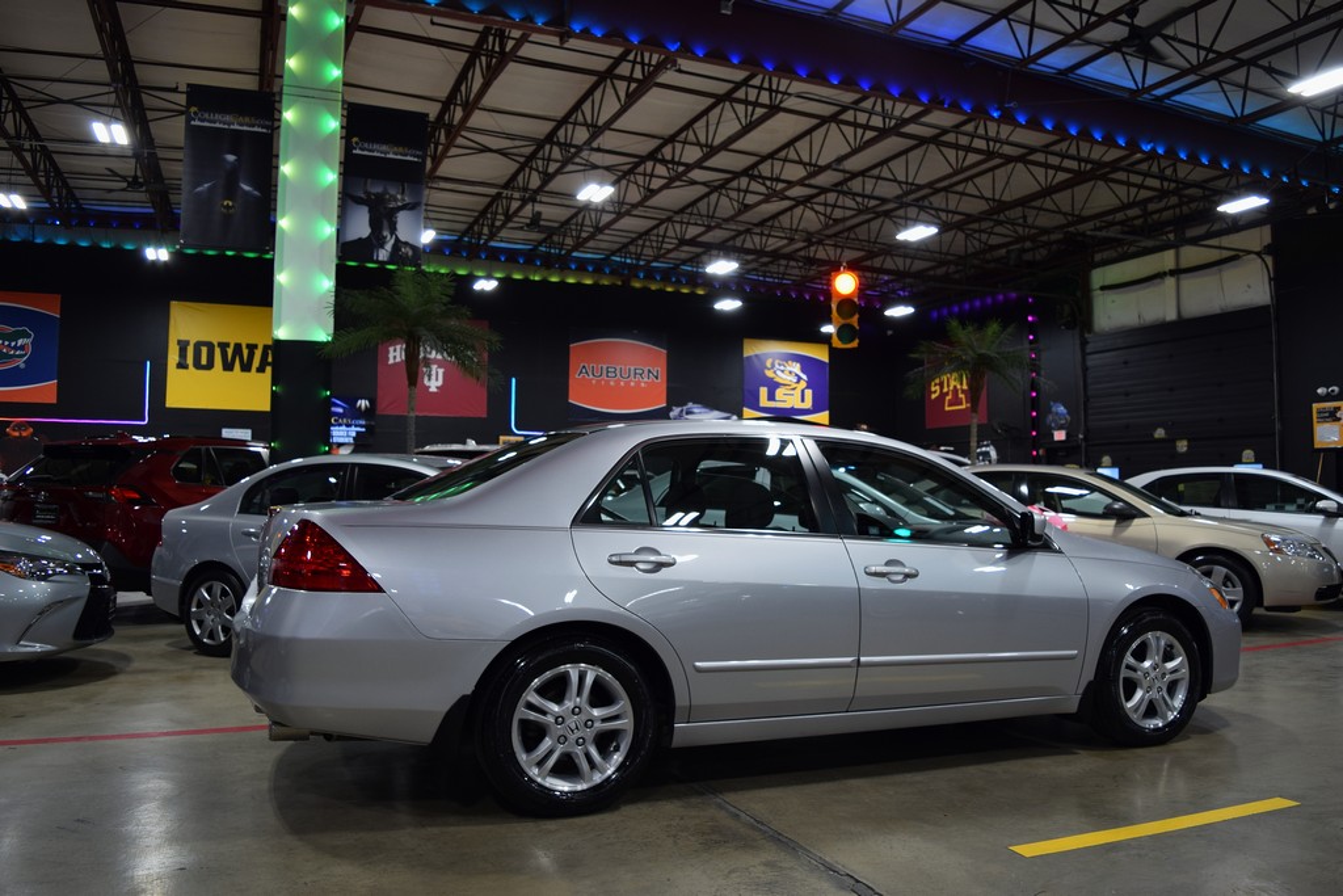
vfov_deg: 47.9
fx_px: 1007
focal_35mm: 27
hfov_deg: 67.4
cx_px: 672
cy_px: 448
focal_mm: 18
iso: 400
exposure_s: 1/60
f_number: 4
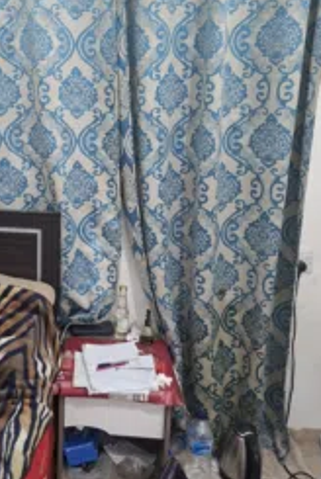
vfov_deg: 49.3
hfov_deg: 33.5
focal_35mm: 39
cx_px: 74
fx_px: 520
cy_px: 199
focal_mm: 5.54
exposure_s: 1/25
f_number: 1.8
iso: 400
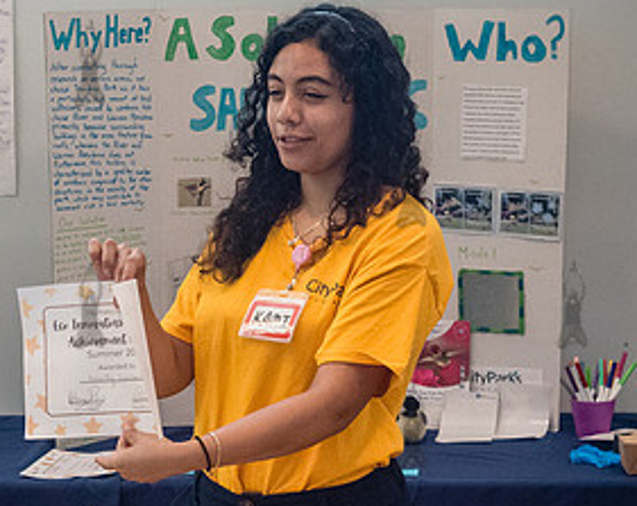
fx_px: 1804
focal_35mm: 96
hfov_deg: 20.0
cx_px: 284
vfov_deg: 15.9
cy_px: 342
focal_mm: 35
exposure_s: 1/800
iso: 4000
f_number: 4.5
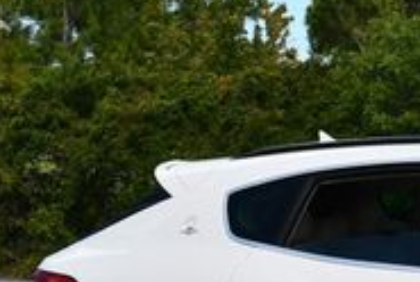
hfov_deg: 11.8
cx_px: 647
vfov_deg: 8.3
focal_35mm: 166
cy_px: 271
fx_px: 1940
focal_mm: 24
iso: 140
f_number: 8
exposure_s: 1/250
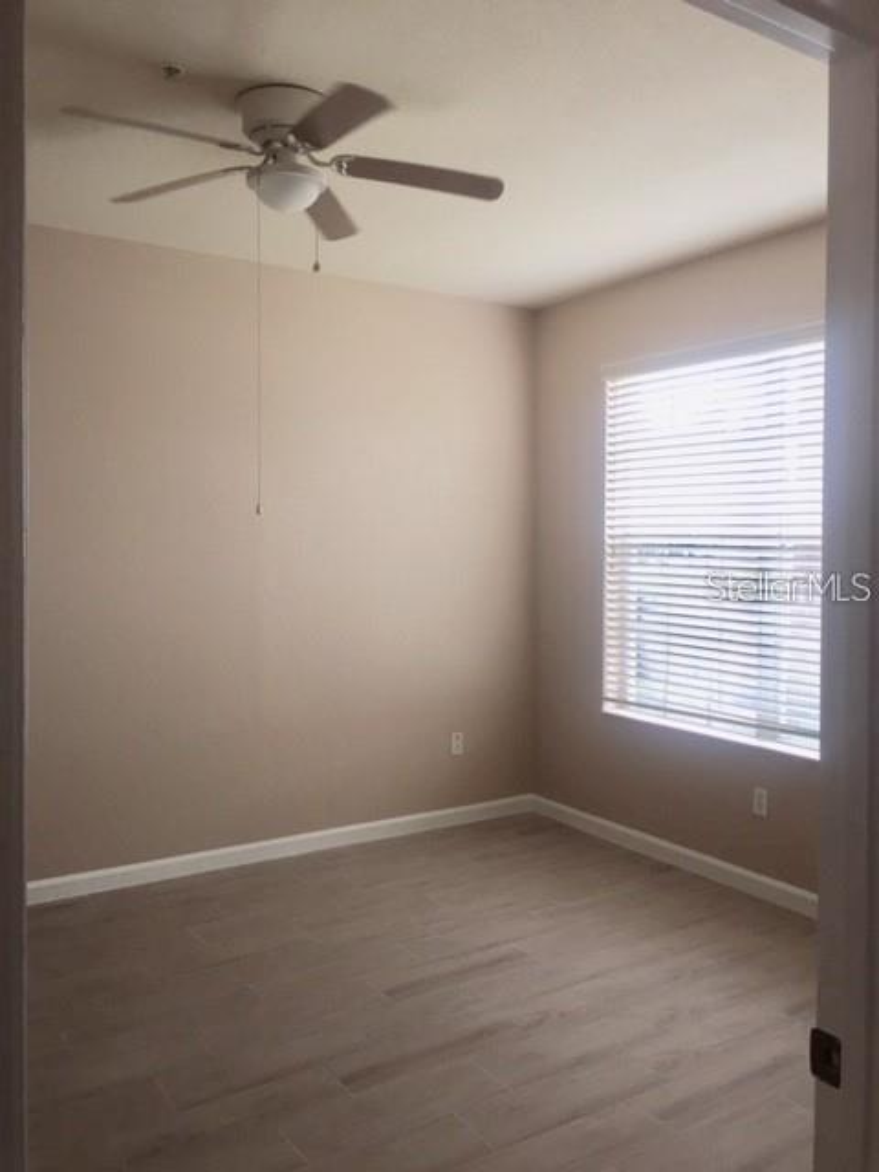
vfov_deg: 61.7
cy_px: 586
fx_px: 982
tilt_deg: +2.3
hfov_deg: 48.2
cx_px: 440
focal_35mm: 29
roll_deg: -0.4
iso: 50
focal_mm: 4.15
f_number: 2.2
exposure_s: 1/120
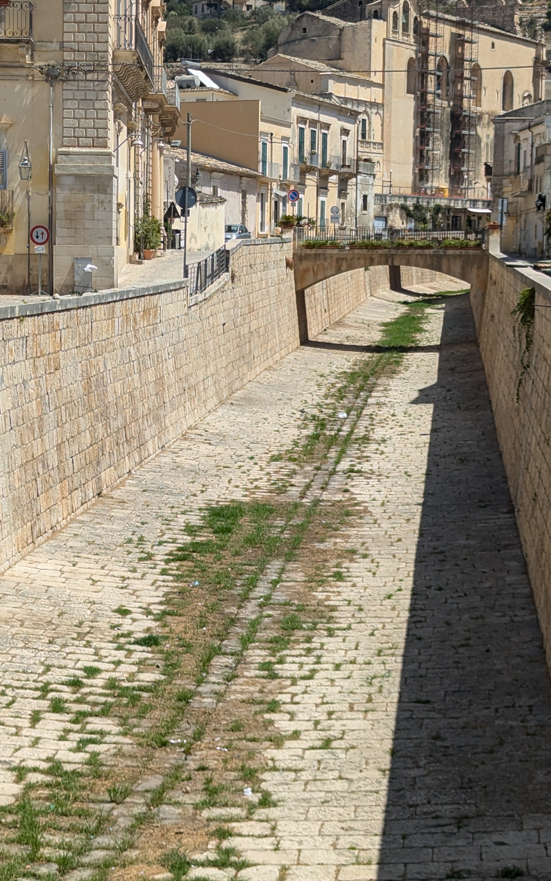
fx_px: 1898
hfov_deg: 16.5
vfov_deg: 26.1
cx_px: 220
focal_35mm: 79
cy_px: 437
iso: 49
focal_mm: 6.81
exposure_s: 1/2817
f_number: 1.85
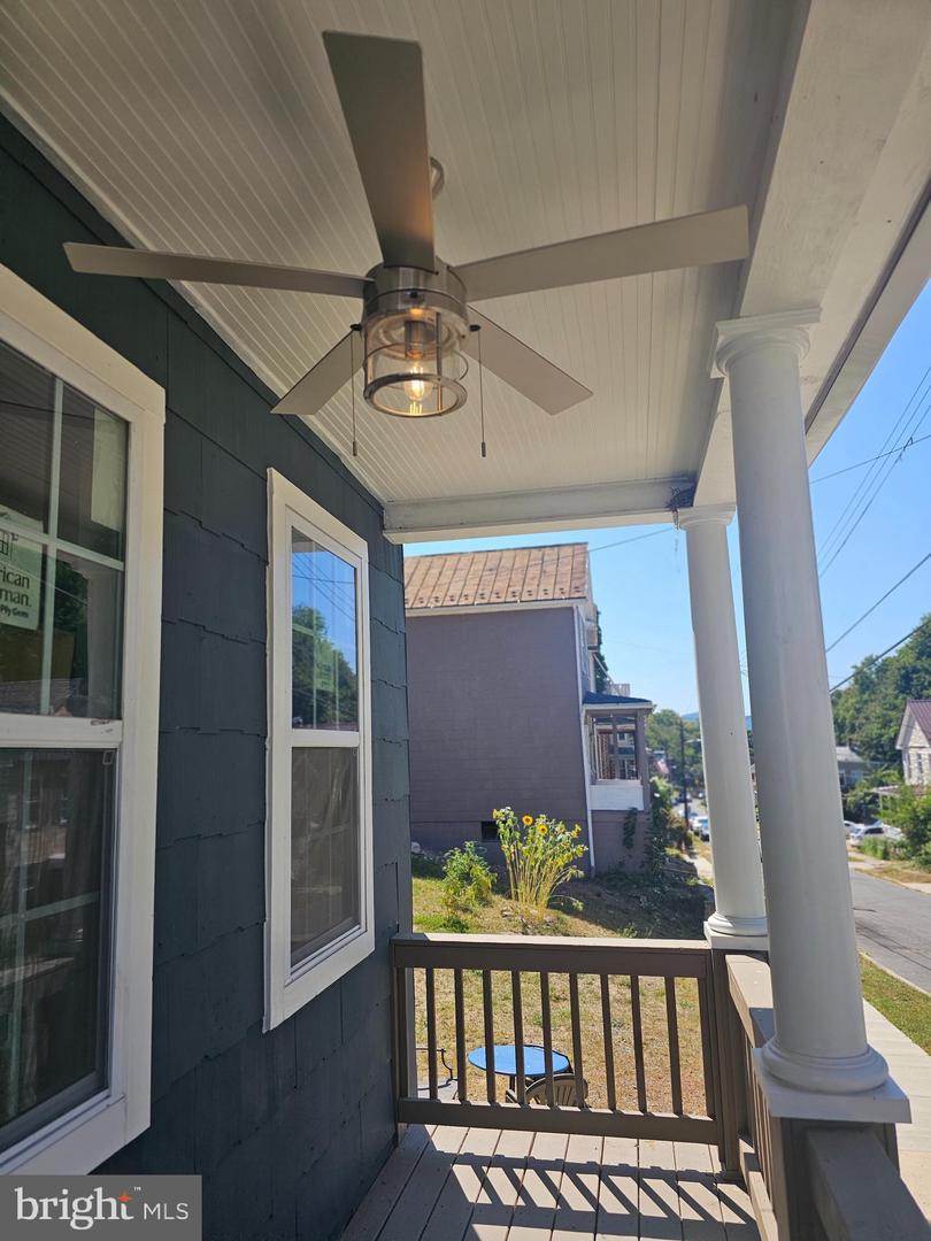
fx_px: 825
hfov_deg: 58.9
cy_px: 620
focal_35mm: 23
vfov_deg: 73.9
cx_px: 466
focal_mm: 6.3
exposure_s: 1/1041
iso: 20
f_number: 1.7
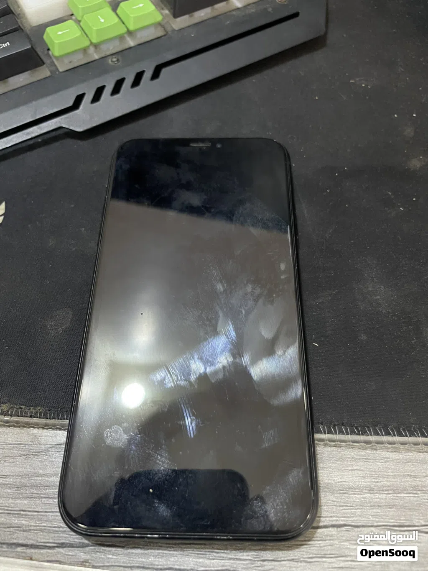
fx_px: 429
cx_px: 214
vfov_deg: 67.3
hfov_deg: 53.1
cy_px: 286
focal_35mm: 26
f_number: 1.6
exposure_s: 1/25
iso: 640
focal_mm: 4.2
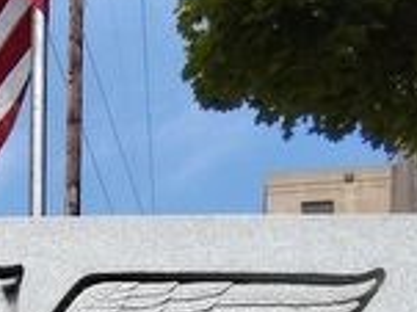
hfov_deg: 22.5
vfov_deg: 15.2
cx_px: 52
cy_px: 544
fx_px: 1023
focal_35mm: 85
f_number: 2.2
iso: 100
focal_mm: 1.66
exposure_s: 1/1360
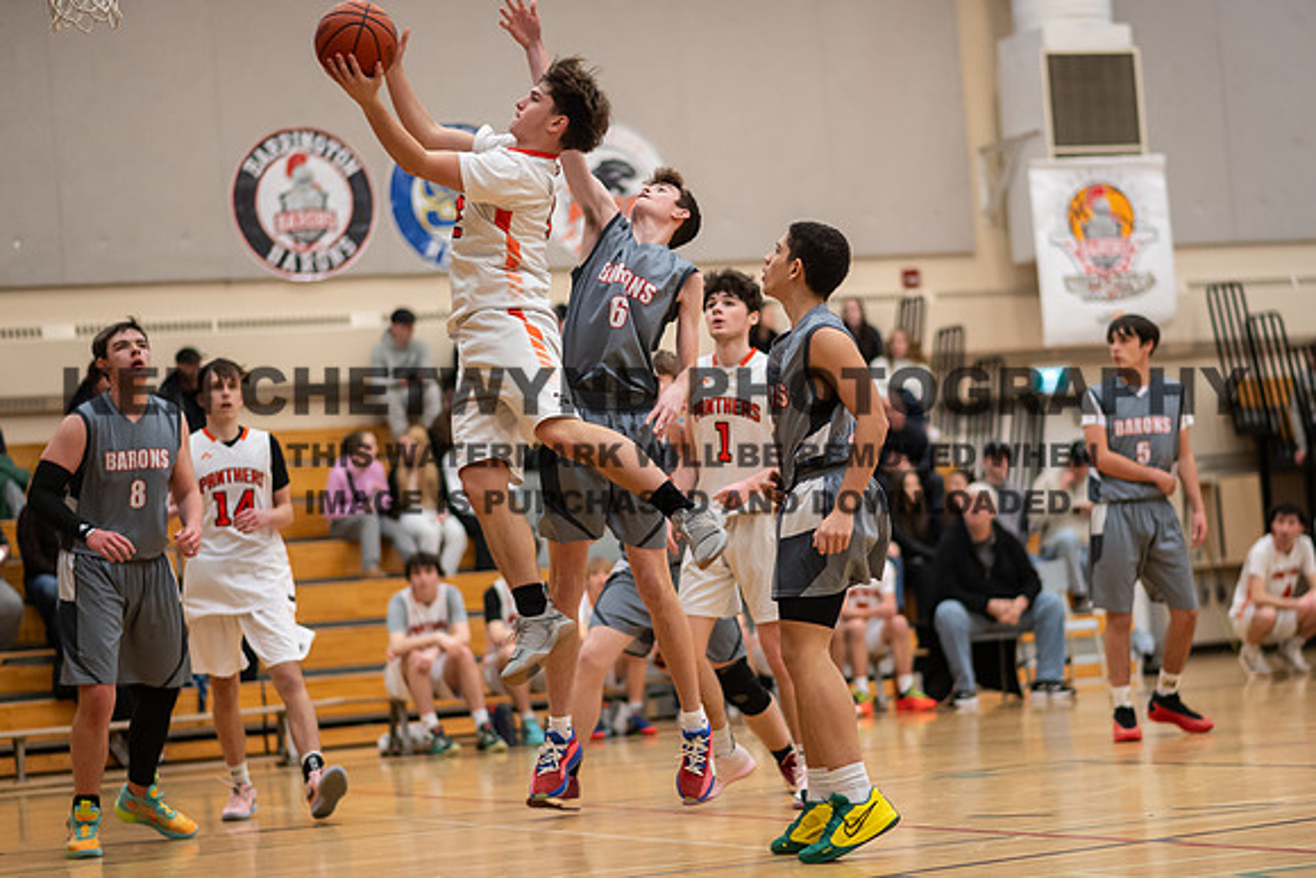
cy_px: 500
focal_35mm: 97
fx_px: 3561
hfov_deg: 20.9
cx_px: 750
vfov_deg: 14.1
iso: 2500
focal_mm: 85
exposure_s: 1/1000
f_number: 1.8
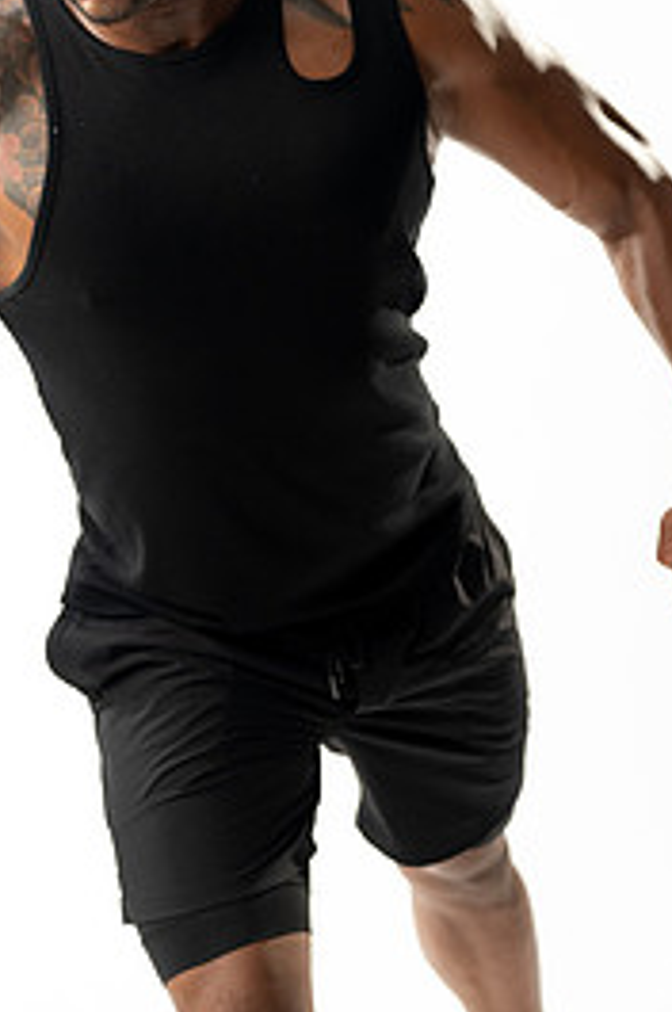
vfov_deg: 23.8
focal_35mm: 85
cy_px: 351
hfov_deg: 16.0
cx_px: 260
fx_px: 2386
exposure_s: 1/80
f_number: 3.2
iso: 800
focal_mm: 50
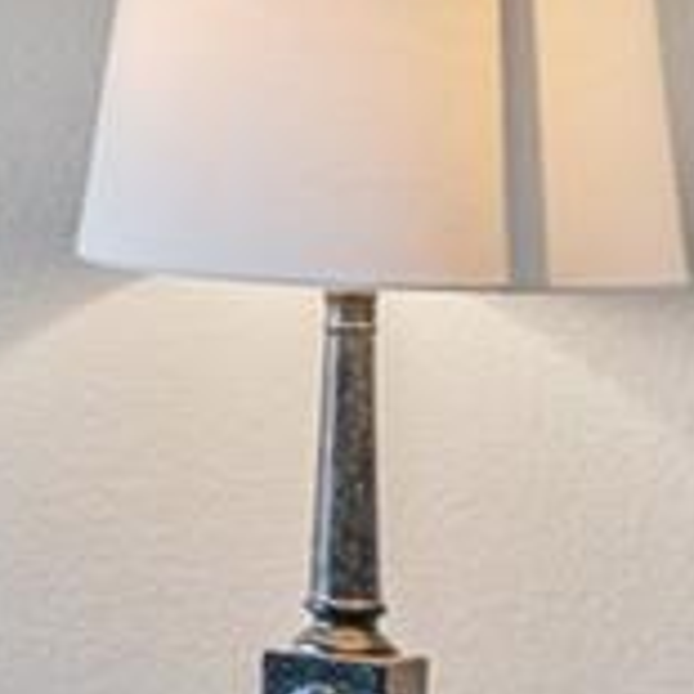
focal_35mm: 149
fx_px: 3380
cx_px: -2637
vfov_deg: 11.7
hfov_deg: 6.6
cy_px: 260
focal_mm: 17
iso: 100
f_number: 5.6
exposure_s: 1/2.5
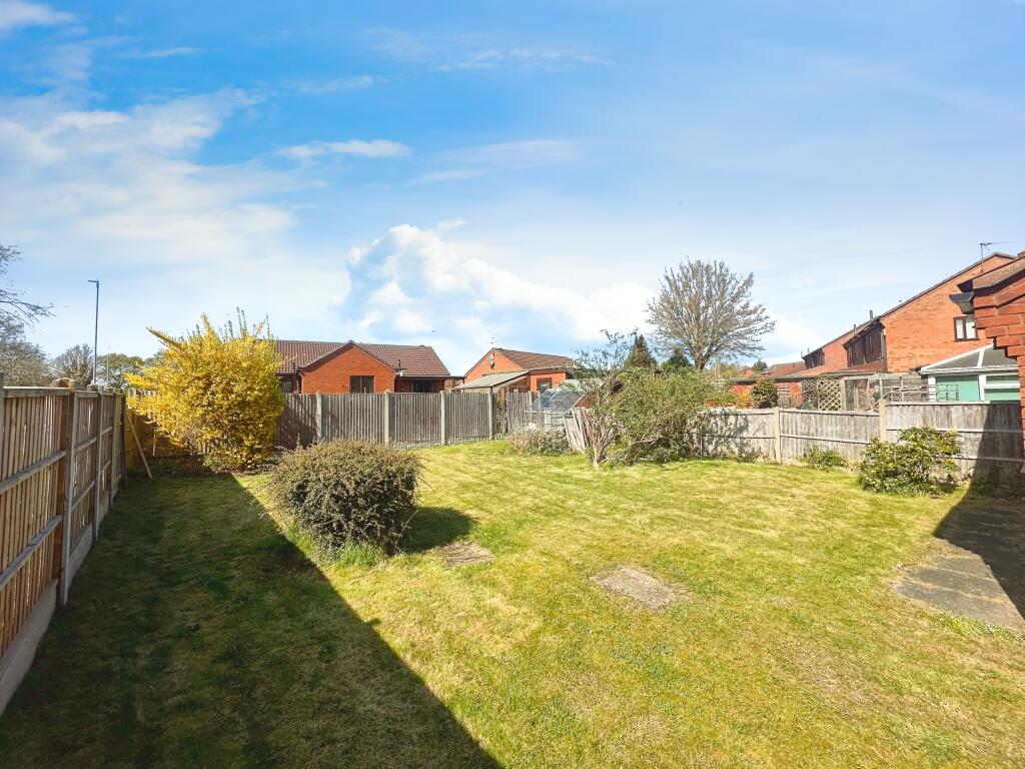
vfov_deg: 85.7
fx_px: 415
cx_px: 512
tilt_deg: +2.6
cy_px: 384
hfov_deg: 102.1
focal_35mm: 14
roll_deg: +1.7
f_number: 2.2
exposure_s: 1/1715
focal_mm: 2.22
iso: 50
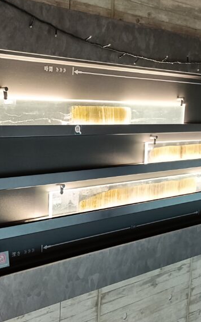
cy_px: 185
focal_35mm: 48
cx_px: -38
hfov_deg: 24.4
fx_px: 421
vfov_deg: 41.7
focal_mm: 4.7
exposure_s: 1/50
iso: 1250
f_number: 1.7
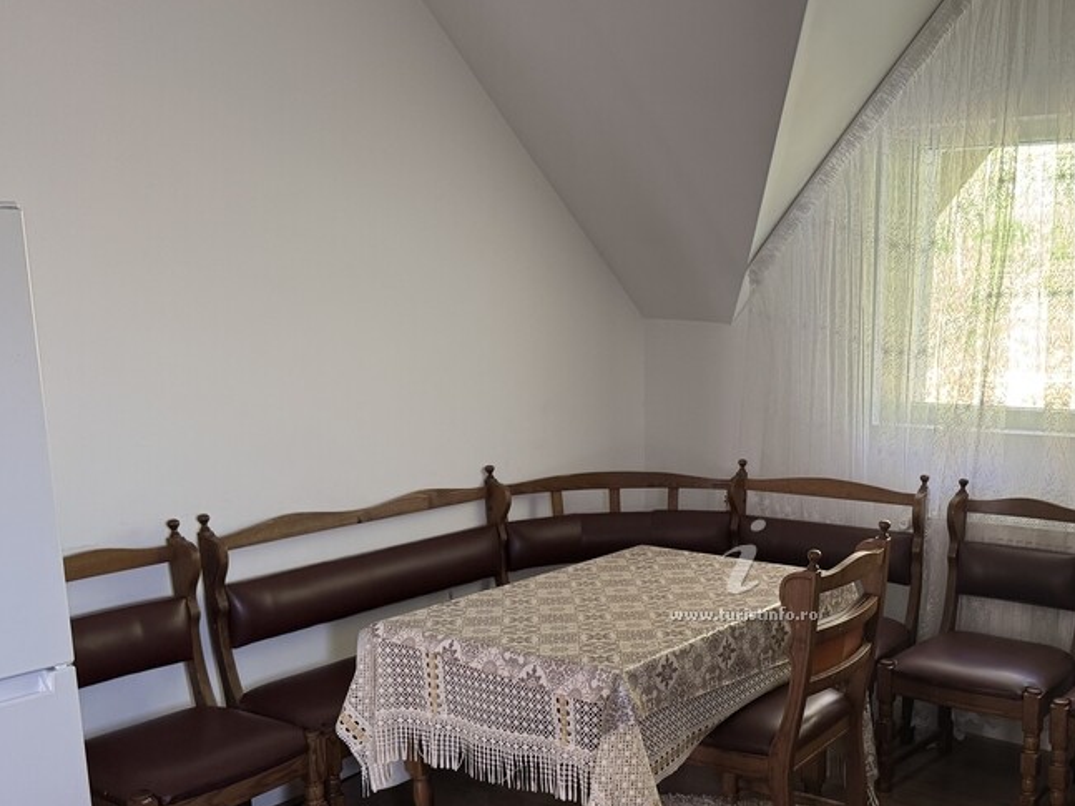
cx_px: 729
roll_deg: +0.2
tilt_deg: -12.4
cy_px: 553
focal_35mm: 38
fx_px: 1180
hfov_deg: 48.1
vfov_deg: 37.2
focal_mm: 6.76
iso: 200
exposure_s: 1/63
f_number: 1.78
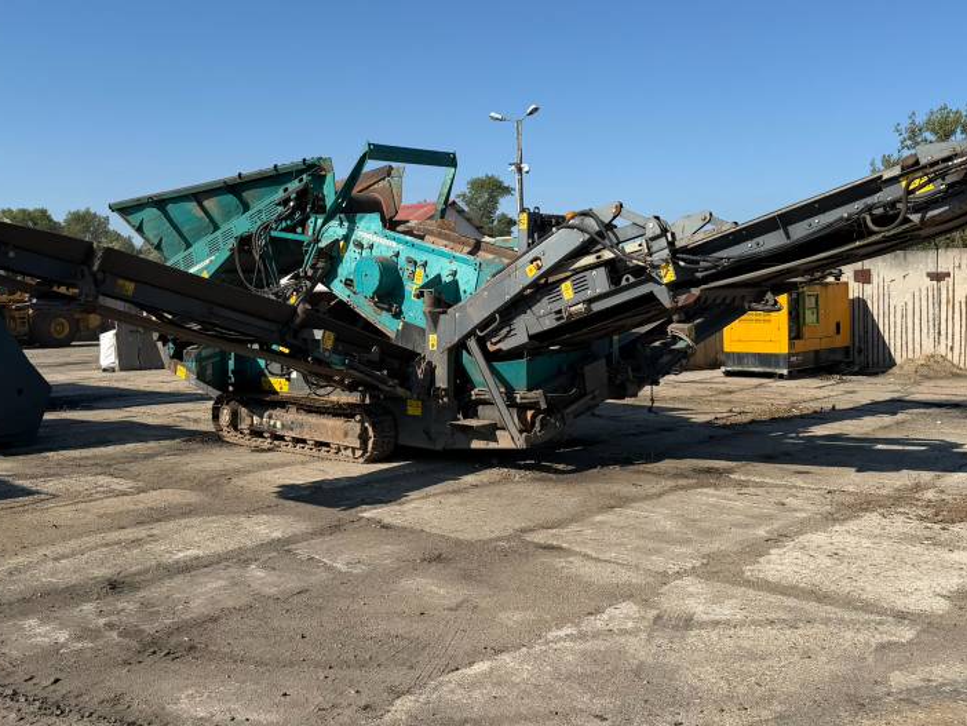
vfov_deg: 40.5
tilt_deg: +0.9
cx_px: 445
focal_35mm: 35
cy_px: 287
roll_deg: +0.9
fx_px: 978
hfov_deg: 52.6
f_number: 1.78
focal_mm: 6.76
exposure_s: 1/4975
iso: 80
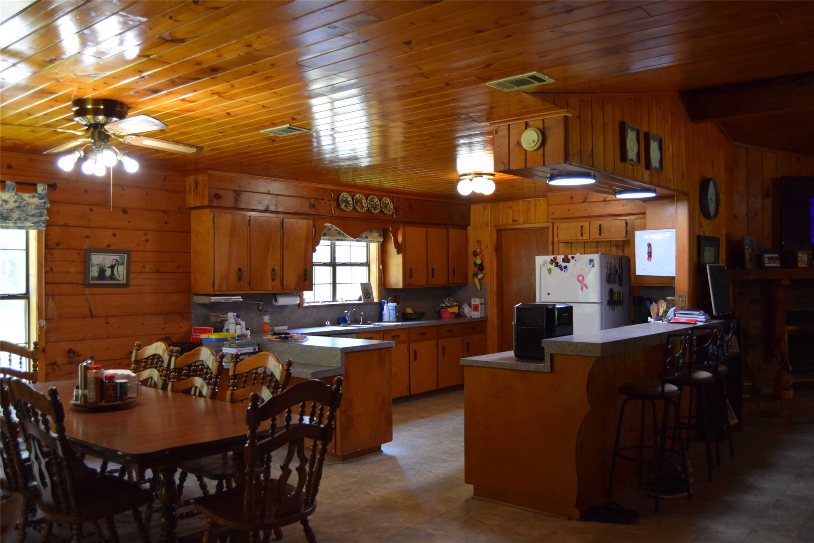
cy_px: 272
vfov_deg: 43.6
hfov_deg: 61.9
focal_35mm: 30
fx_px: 678
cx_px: 407
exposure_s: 1/60
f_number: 4
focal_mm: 20
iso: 450
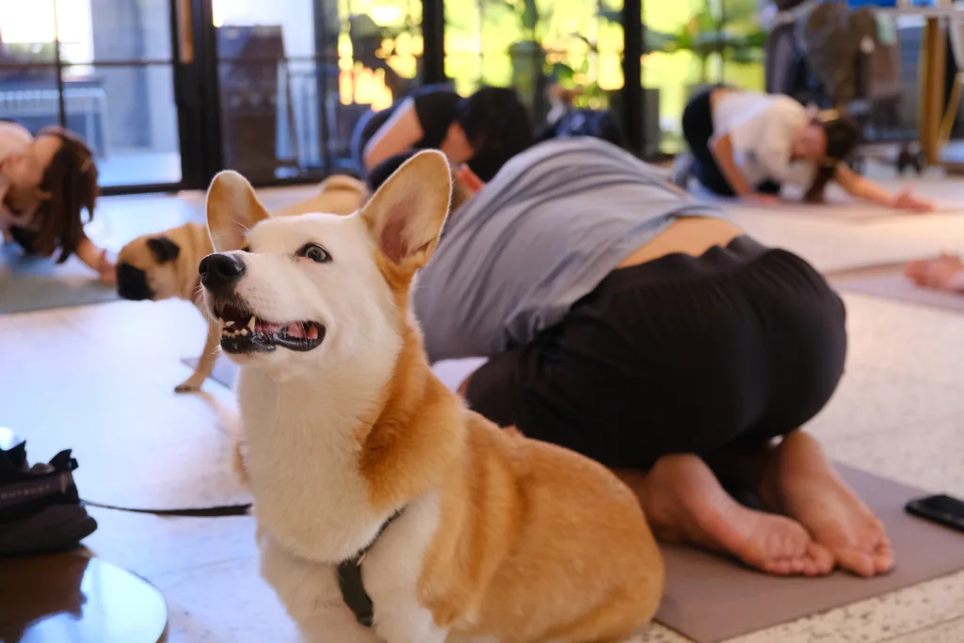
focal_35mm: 49
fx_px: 1312
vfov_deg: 27.5
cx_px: 482
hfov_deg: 40.3
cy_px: 322
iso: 2500
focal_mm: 32.9
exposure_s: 1/160
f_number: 3.6
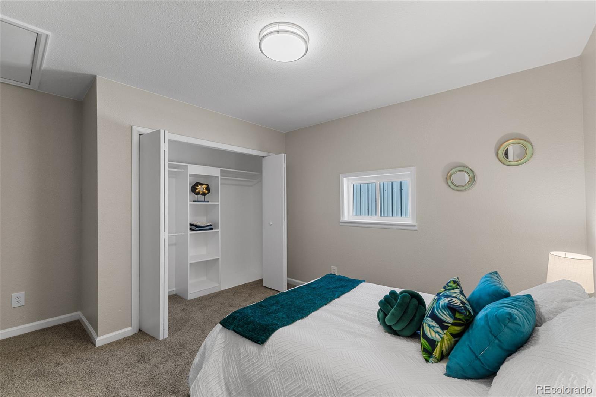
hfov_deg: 100.4
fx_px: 248
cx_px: 298
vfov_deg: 77.3
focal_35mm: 15
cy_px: 198
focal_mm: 10
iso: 250
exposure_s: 1/3
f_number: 8
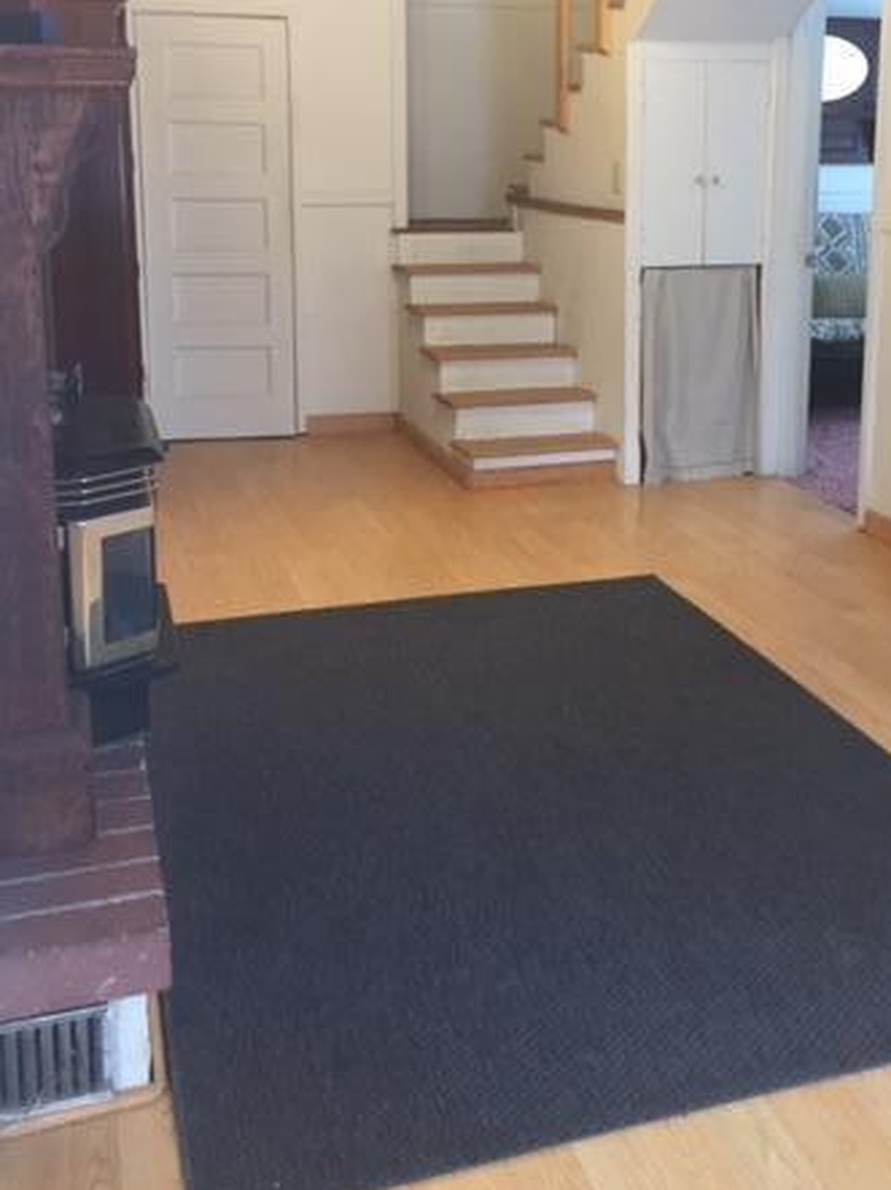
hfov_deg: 34.1
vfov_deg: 44.1
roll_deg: -0.5
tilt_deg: -8.6
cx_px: 581
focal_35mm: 42
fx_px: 1443
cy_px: 382
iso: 125
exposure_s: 1/33
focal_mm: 4.15
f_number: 2.2
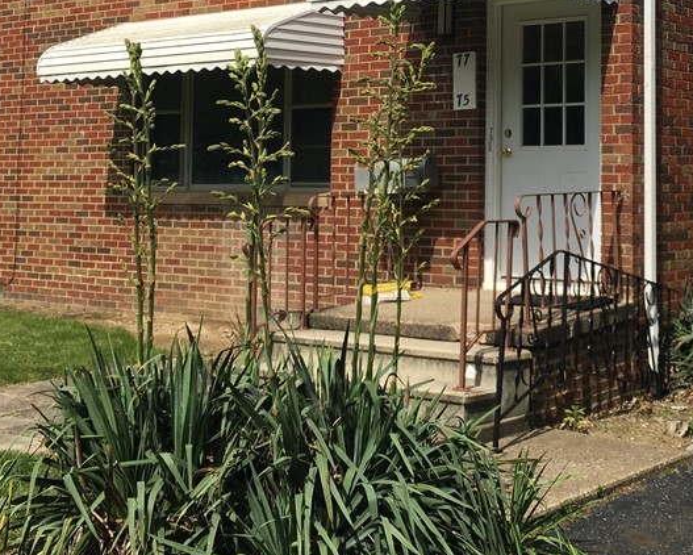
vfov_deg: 27.2
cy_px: 122
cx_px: 493
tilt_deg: +2.7
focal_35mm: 55
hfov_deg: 33.6
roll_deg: -1.0
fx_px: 1128
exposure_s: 1/1538
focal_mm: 4.15
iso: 25
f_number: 2.2
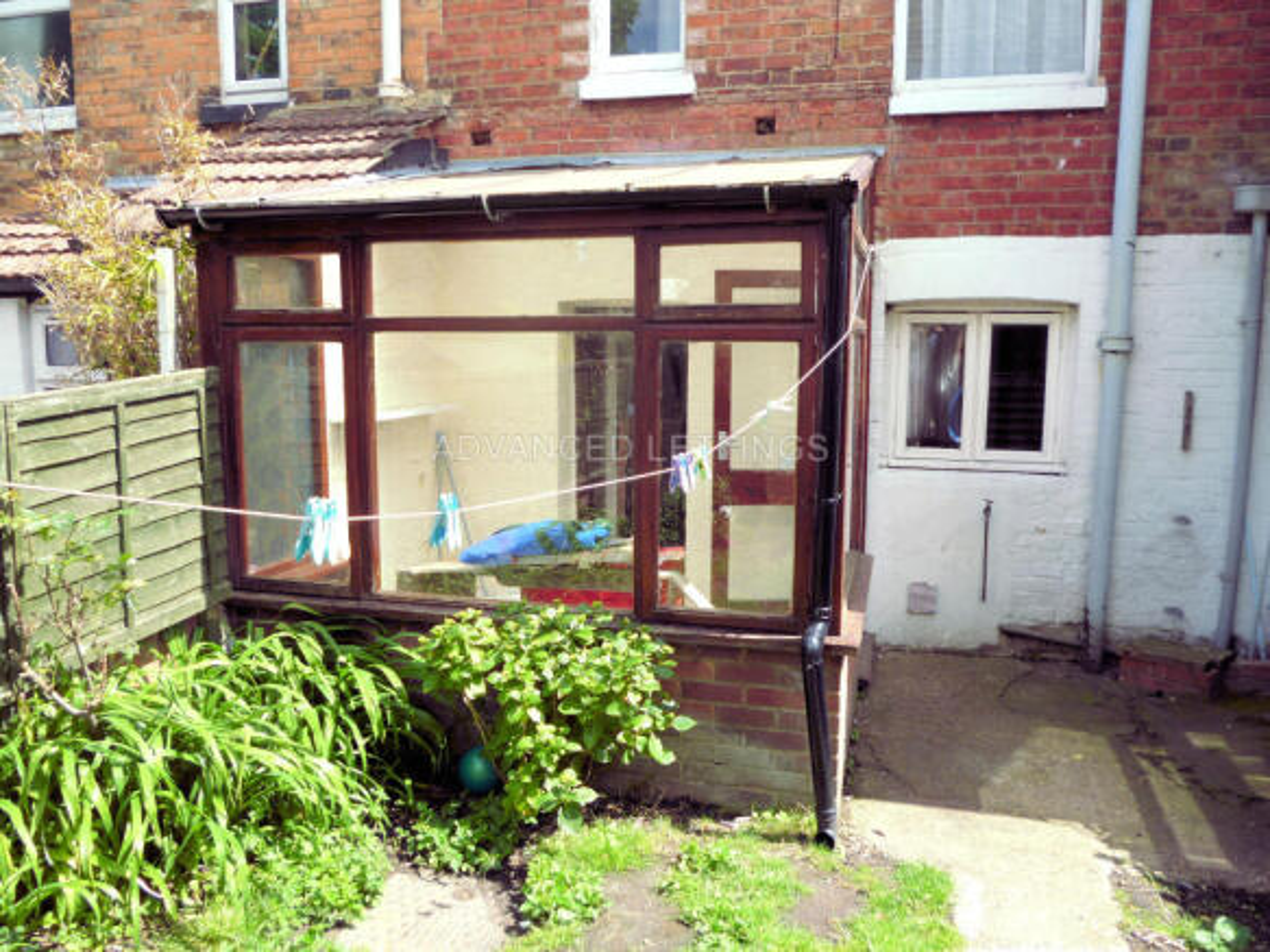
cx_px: 635
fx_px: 1027
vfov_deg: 49.7
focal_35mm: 28
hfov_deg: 63.5
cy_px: 476
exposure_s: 1/320
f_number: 3.1
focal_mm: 5
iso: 100
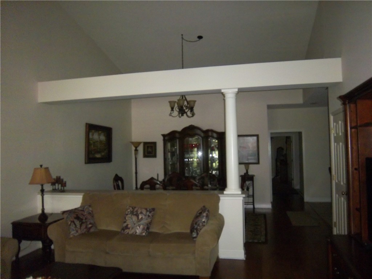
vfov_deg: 49.7
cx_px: 186
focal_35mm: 28
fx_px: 301
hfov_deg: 63.4
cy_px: 140
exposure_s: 1/30
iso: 400
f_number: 3.5
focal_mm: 5.1
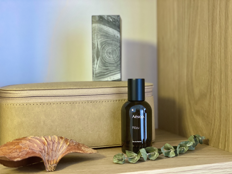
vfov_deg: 28.0
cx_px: 116
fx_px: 349
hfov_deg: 36.8
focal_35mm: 52
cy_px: 87
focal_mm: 6
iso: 400
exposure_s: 1/37
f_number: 2
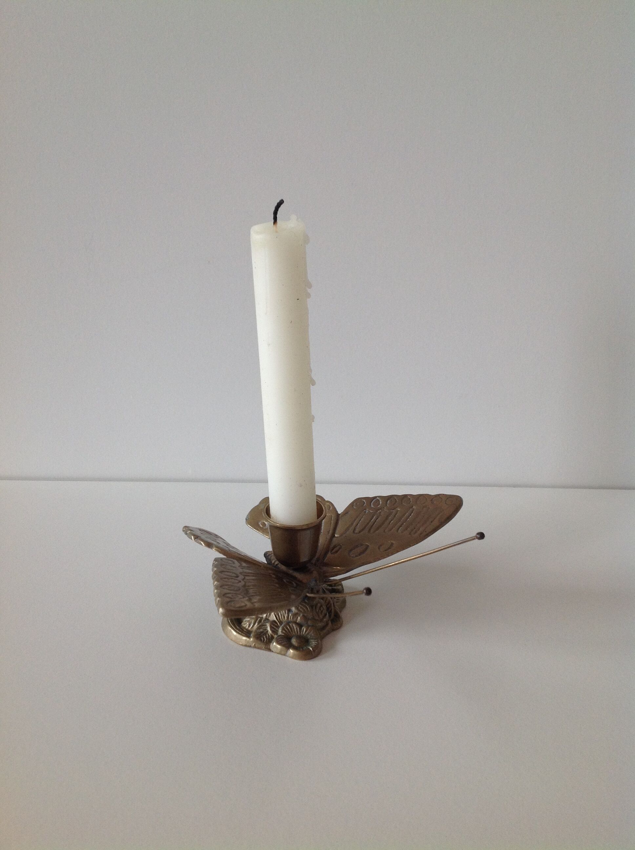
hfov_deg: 40.6
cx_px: 318
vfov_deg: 52.7
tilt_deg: -16.5
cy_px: 425
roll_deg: +0.6
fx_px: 858
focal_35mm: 35
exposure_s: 1/120
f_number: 2.4
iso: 64
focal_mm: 4.28
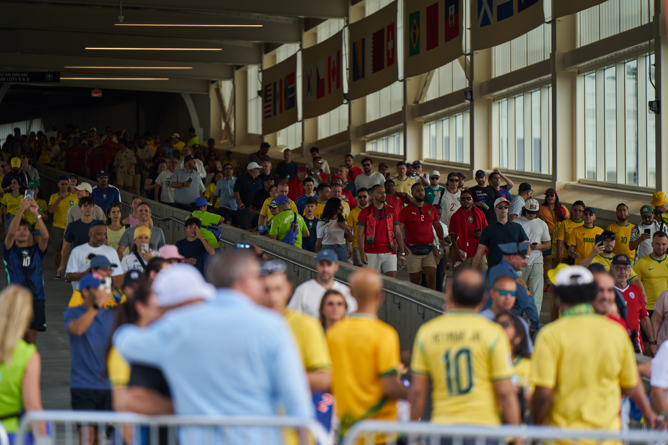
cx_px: 334
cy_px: 222
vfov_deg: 6.9
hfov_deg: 10.3
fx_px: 3711
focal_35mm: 200
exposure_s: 1/800
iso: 160
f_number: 2.8
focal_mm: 200
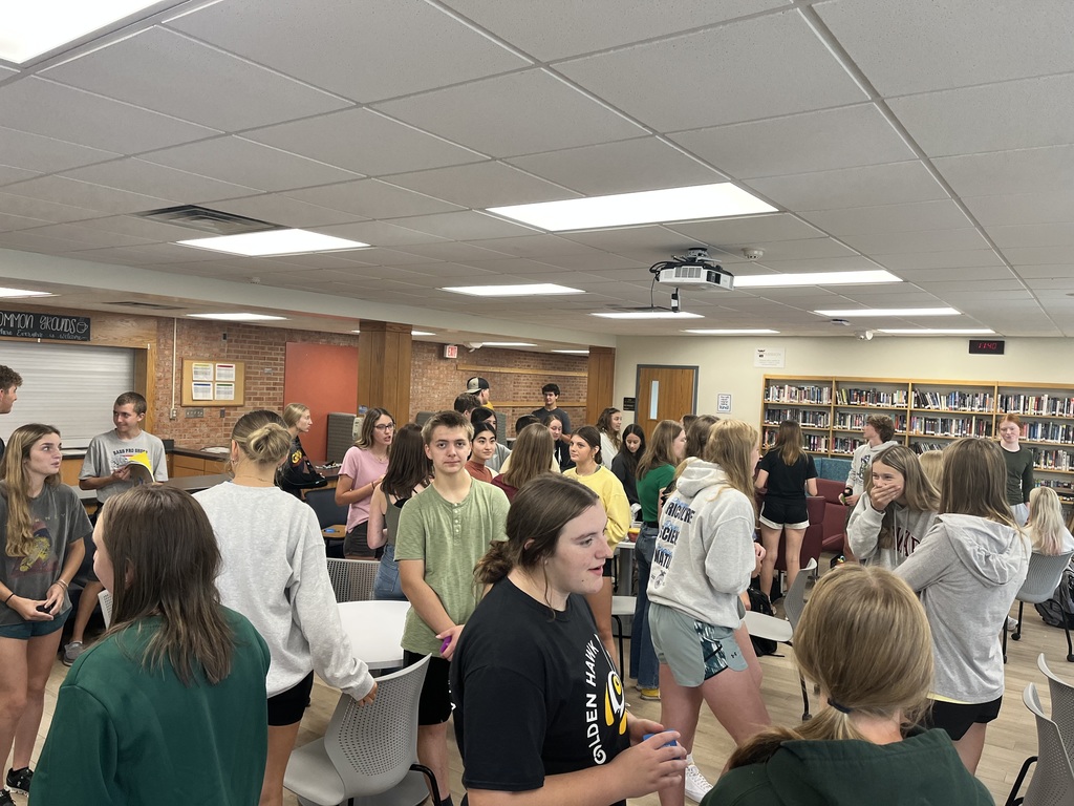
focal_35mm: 26
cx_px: 537
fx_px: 807
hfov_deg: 67.3
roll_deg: -2.6
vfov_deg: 53.1
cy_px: 403
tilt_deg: -1.8
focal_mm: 5.1
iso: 125
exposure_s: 1/120
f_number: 1.6
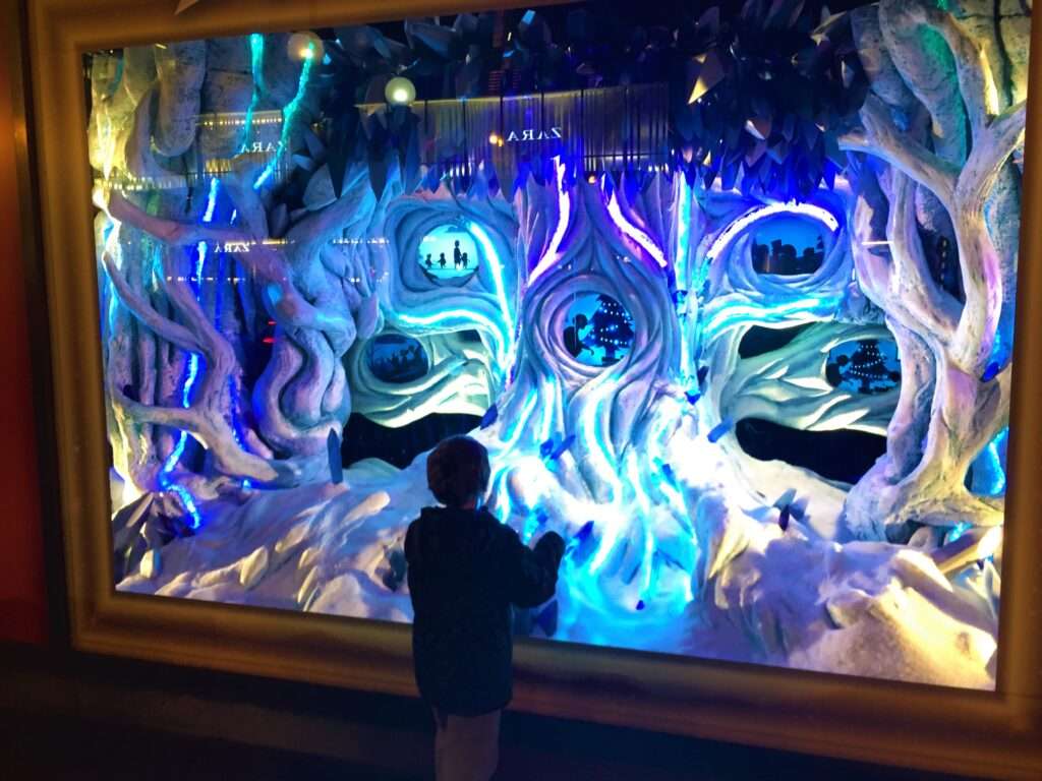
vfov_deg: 48.2
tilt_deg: -6.7
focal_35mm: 29
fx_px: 873
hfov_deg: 61.7
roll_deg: -0.3
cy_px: 390
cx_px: 521
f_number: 2.2
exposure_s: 1/15
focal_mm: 4.15
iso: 64
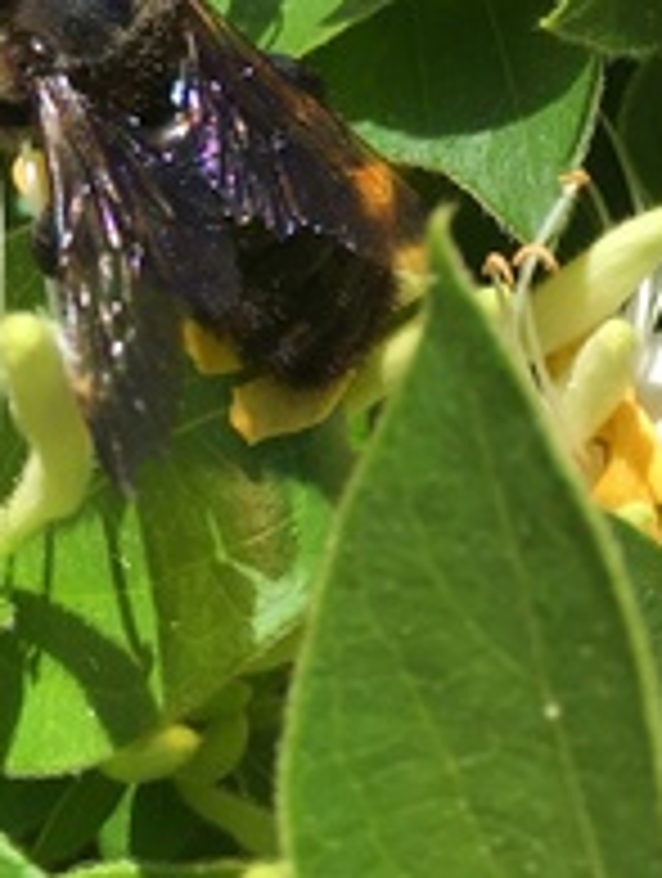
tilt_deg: +3.7
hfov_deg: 15.6
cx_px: 243
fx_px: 2414
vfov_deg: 18.1
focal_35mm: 95
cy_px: -477
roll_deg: -18.9
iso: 25
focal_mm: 4.15
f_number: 2.2
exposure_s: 1/1166
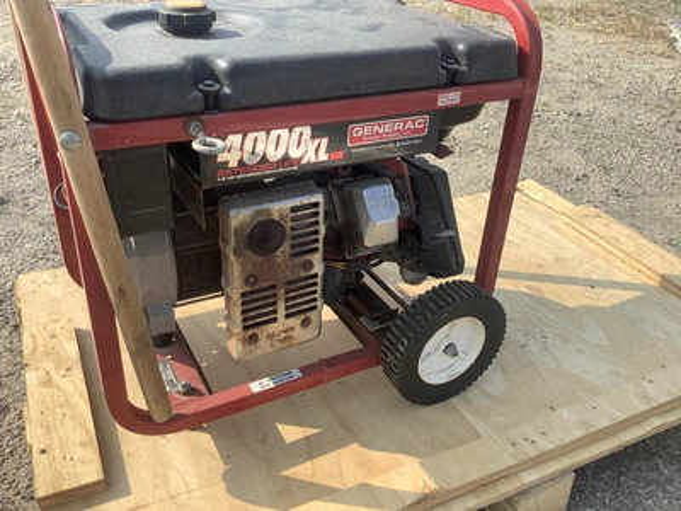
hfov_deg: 58.4
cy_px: 256
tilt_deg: -34.9
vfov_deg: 45.4
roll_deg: -3.9
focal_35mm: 31
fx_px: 610
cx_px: 340
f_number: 2.4
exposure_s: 1/806
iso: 25
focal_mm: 3.3
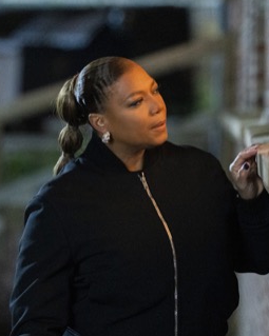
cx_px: 134
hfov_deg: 7.3
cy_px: 165
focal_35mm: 213
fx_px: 2121
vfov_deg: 9.1
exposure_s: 1/200
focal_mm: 145
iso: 20000
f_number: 2.8
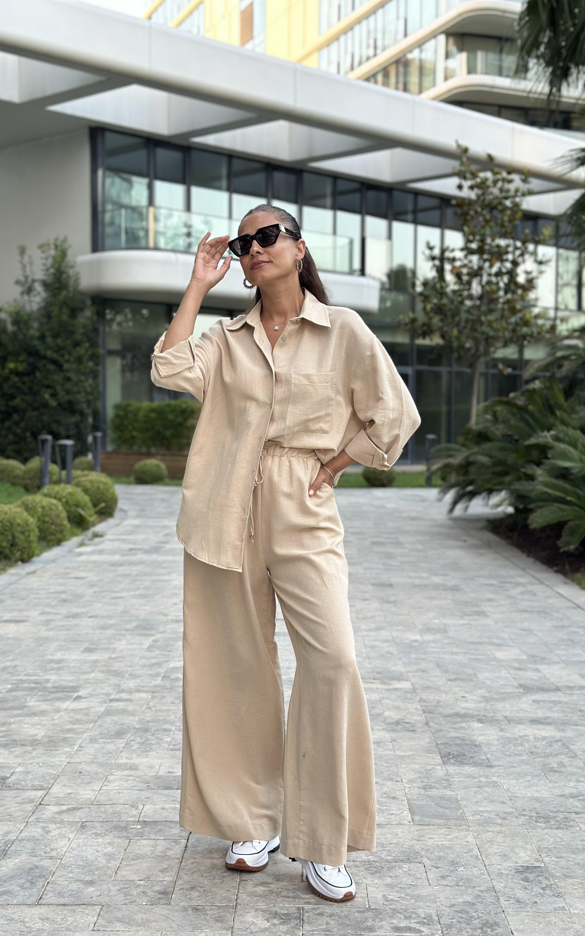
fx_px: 1301
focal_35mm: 51
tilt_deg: -2.3
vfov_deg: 39.6
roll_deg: -0.9
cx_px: 286
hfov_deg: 25.3
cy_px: 469
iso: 125
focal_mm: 6.86
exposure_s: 1/121
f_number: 1.78
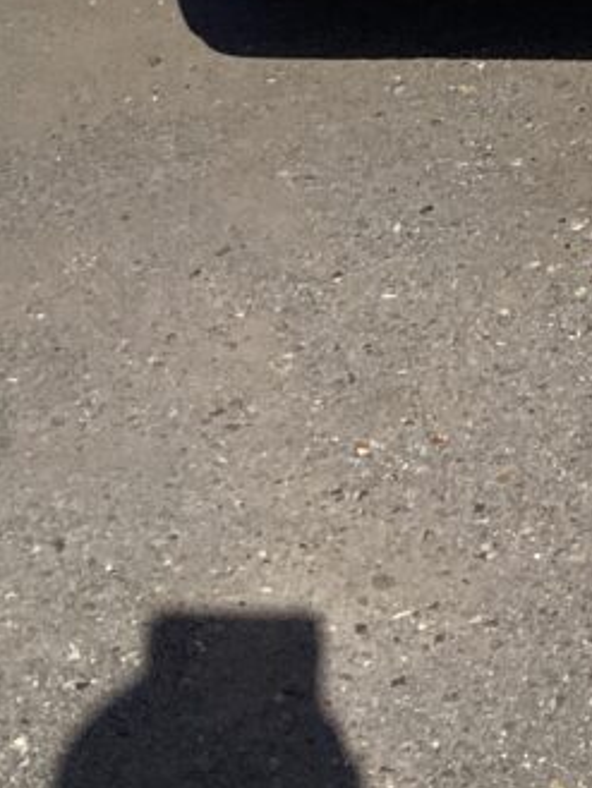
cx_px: 606
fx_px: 2279
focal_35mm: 100
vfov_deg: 17.5
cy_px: -408
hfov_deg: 14.5
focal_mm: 3.3
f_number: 2.4
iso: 25
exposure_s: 1/4292
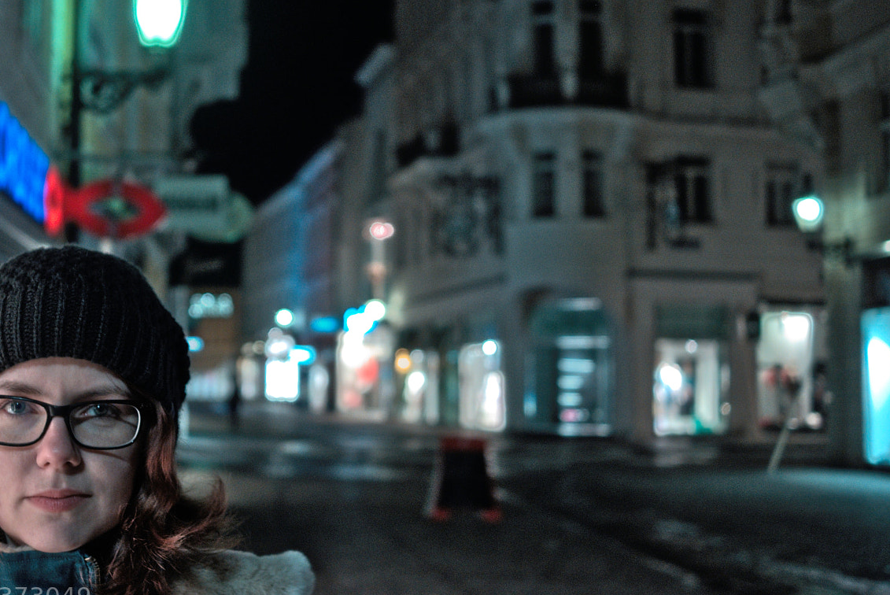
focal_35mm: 58
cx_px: 308
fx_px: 1435
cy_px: 237
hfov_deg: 34.2
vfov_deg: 23.4
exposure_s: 1/60
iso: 1600
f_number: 2.8
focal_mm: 27
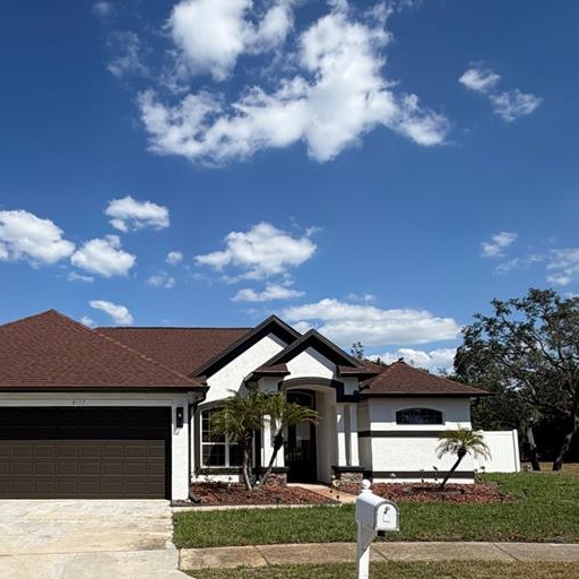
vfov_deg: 54.4
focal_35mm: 29
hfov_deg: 54.1
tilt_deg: +6.7
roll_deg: -0.4
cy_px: 390
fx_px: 549
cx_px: 176
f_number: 2.2
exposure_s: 1/1285
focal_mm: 2.22
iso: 20
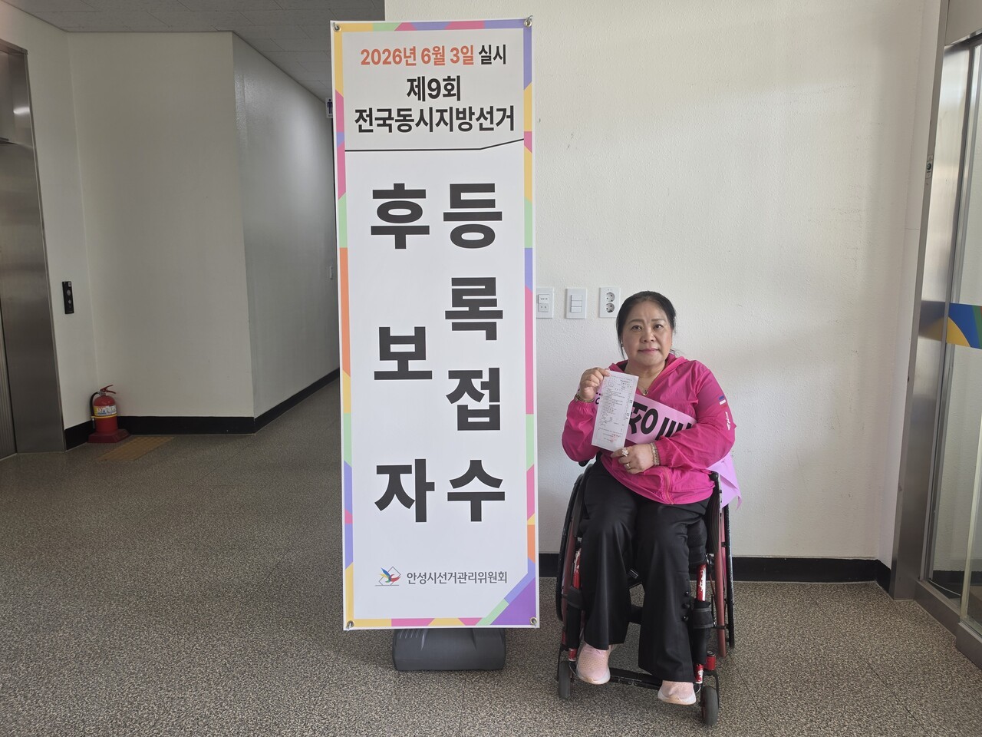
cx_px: 491
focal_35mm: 23
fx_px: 652
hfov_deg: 73.9
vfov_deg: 58.9
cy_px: 368
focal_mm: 6.5
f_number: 1.4
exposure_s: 1/120
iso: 50
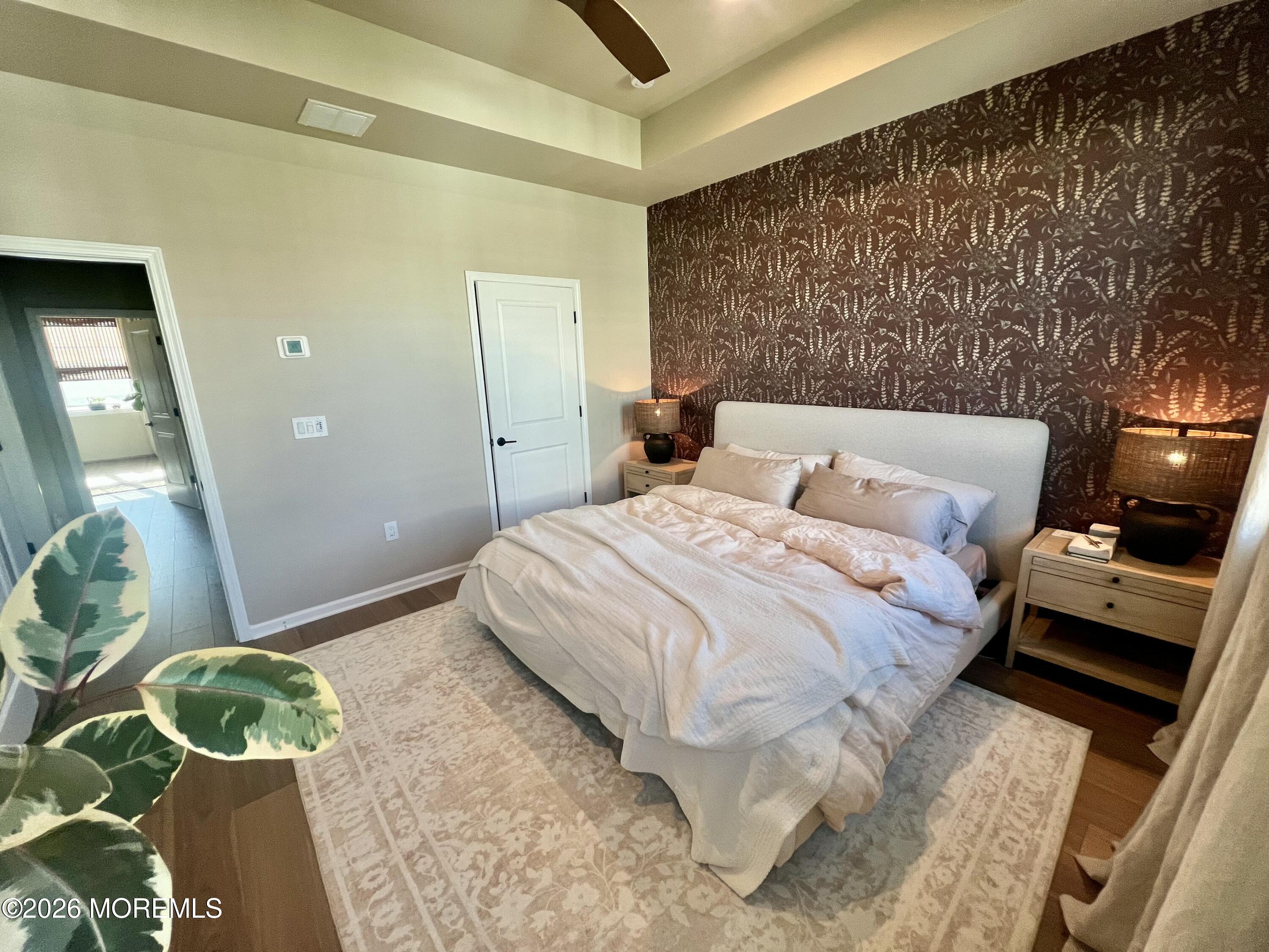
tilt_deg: -14.8
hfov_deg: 106.2
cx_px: 634
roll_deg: +2.5
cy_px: 476
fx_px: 477
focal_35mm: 13
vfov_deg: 89.9
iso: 160
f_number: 1.8
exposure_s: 1/120
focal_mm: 1.57
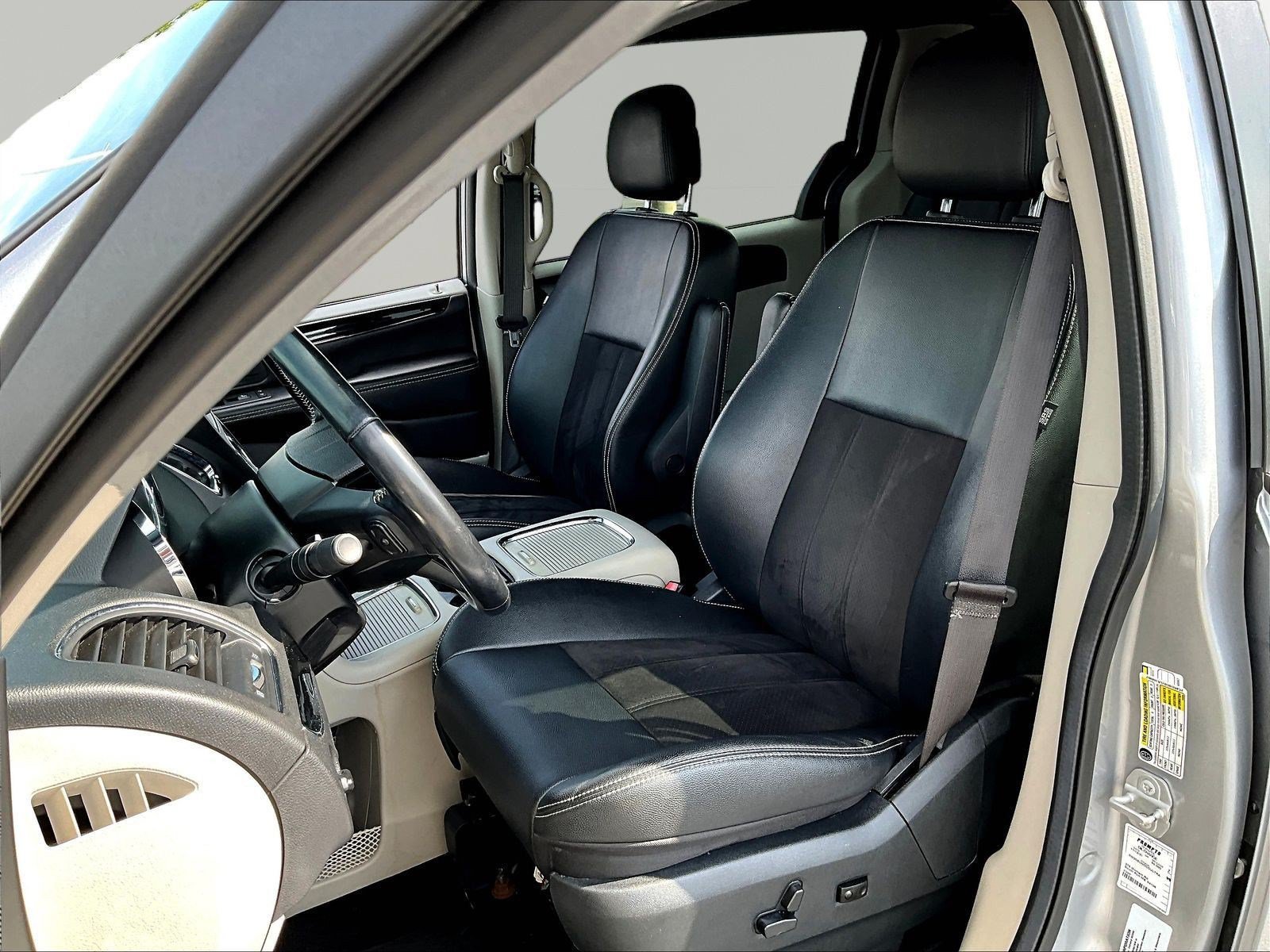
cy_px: 476
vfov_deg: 48.2
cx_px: 635
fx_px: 1064
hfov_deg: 61.7
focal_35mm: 29
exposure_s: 1/122
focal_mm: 3
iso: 25
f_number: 1.8
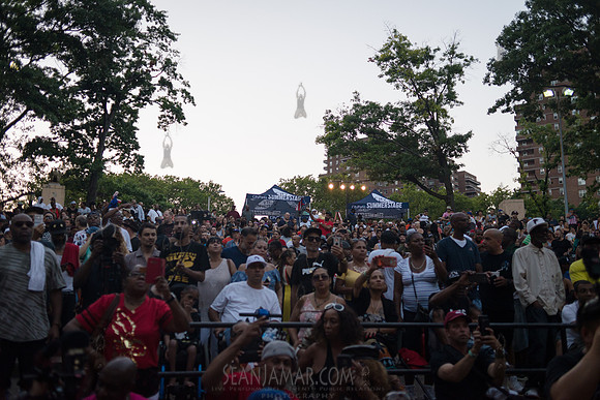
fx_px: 583
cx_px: 300
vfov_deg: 37.9
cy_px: 200
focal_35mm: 35
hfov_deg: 54.4
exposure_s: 1/1600
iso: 1250
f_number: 2.8
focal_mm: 35
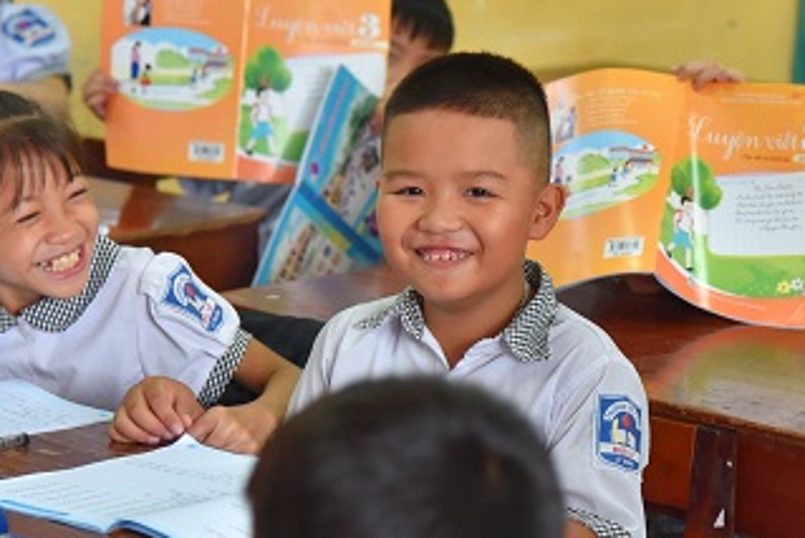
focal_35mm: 154
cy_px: 154
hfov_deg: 13.3
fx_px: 3445
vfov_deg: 8.9
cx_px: 512
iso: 1000
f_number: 4
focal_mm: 82
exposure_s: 1/100
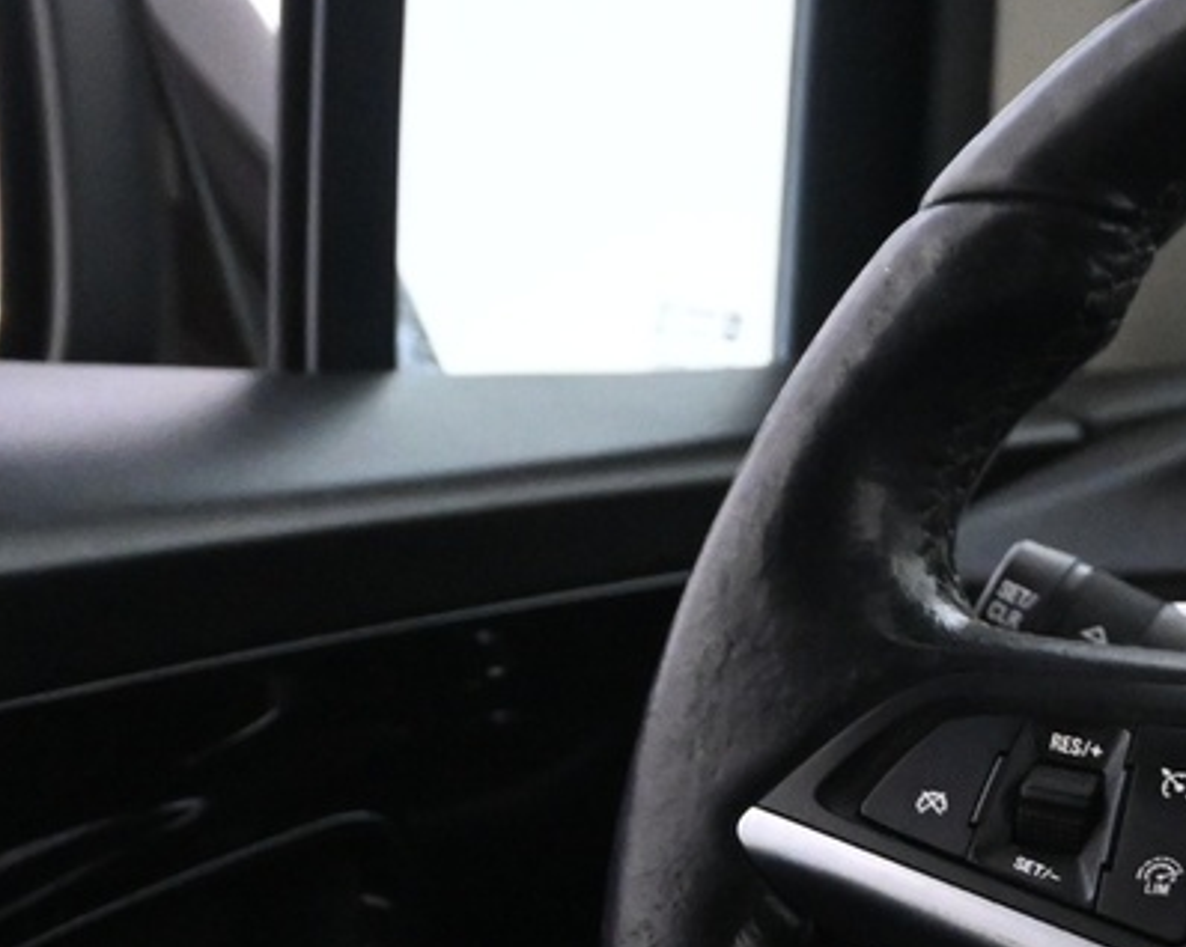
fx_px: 4628
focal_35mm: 132
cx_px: 1734
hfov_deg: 13.8
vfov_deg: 11.6
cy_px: 974
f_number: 4.2
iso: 3200
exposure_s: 1/40
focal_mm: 23
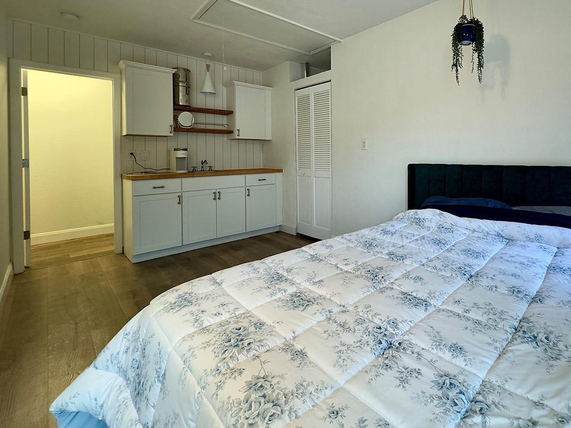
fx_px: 297
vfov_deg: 70.2
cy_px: 155
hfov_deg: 85.6
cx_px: 366
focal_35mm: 18
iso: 250
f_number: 2.2
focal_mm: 2.22
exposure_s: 1/60
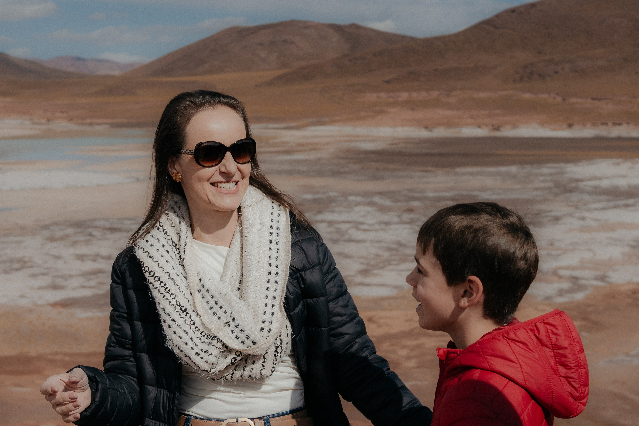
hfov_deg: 35.2
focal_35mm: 57
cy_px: 194
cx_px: 320
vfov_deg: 23.9
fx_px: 1007
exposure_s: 1/5000
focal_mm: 35
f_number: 4.5
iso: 320
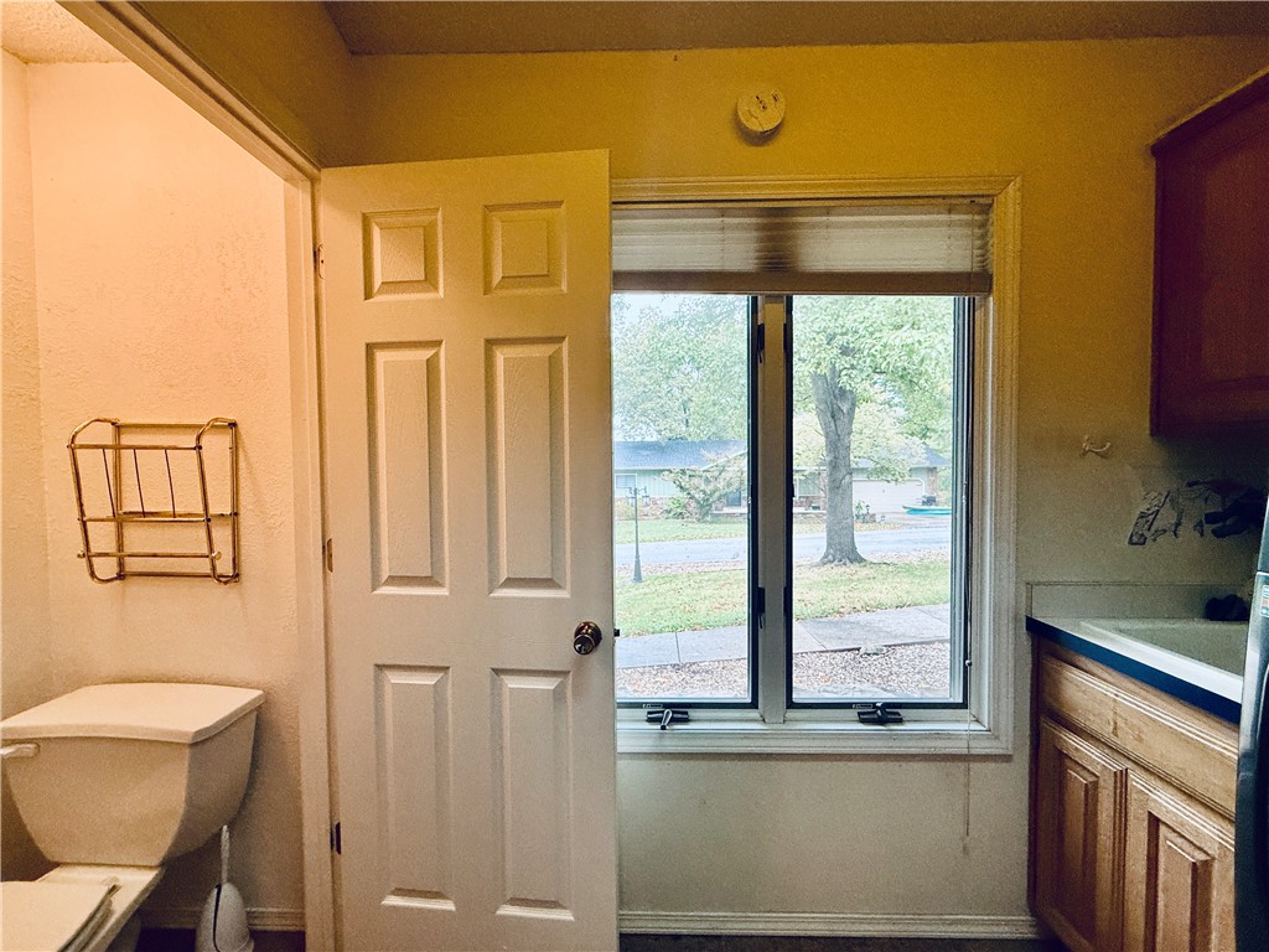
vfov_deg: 85.7
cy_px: 476
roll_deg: +0.2
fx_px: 513
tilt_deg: -0.9
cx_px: 634
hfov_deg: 102.1
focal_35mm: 14
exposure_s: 1/120
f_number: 2.2
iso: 200
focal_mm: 2.22
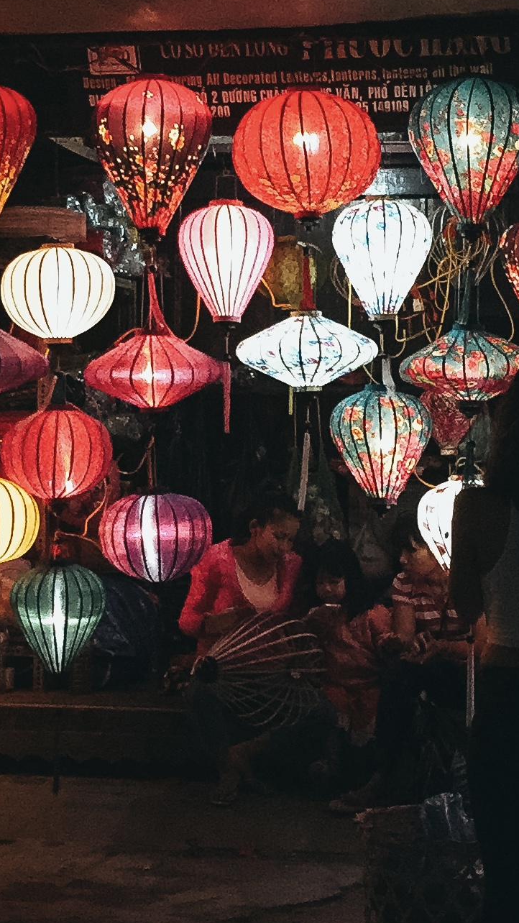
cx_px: 330
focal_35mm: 52
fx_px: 1273
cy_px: 494
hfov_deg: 23.0
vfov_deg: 39.8
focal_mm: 4.15
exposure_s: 1/50
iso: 500
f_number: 2.2
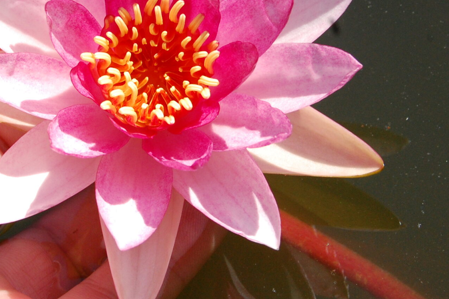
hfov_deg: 14.8
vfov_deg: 9.9
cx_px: 147
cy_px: 76
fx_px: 1720
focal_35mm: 138
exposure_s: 1/640
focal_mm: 46
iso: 800
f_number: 13
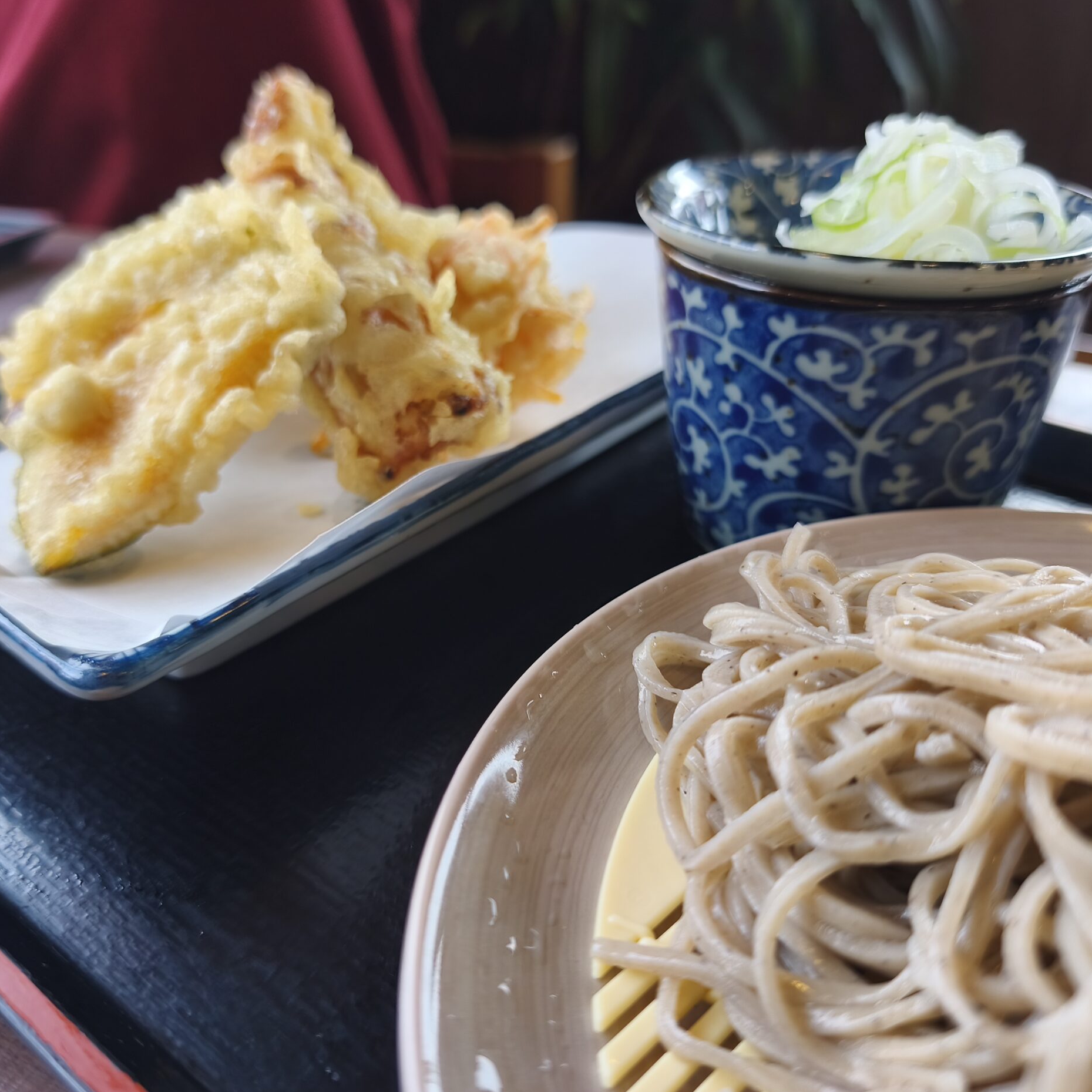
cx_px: 506
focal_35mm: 28
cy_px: 543
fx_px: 999
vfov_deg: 57.3
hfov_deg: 57.2
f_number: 1.65
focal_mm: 6.18
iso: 100
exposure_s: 1/99.9
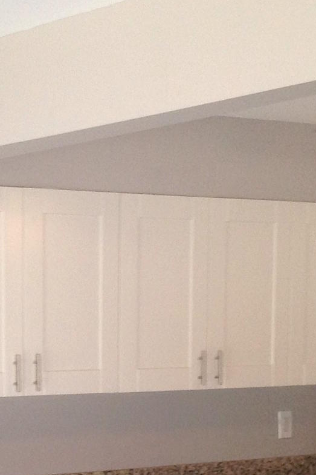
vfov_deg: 16.6
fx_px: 1581
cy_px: 497
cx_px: -39
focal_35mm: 120
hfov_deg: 11.2
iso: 50
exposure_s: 1/40
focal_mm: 4.28
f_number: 2.4
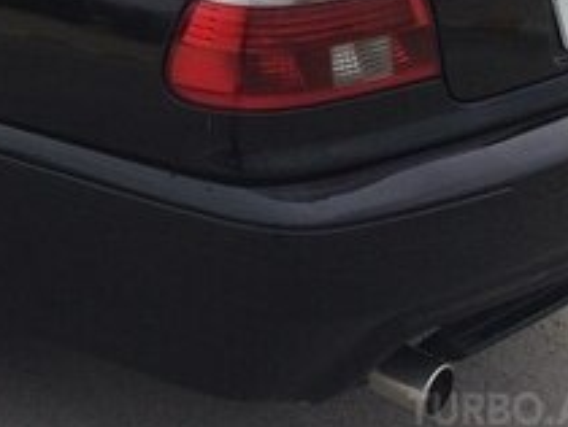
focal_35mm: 91
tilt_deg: -8.9
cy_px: -212
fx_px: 1495
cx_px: -268
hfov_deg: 19.1
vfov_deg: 15.1
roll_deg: +0.1
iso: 32
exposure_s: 1/1140
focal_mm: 4.15
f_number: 2.2
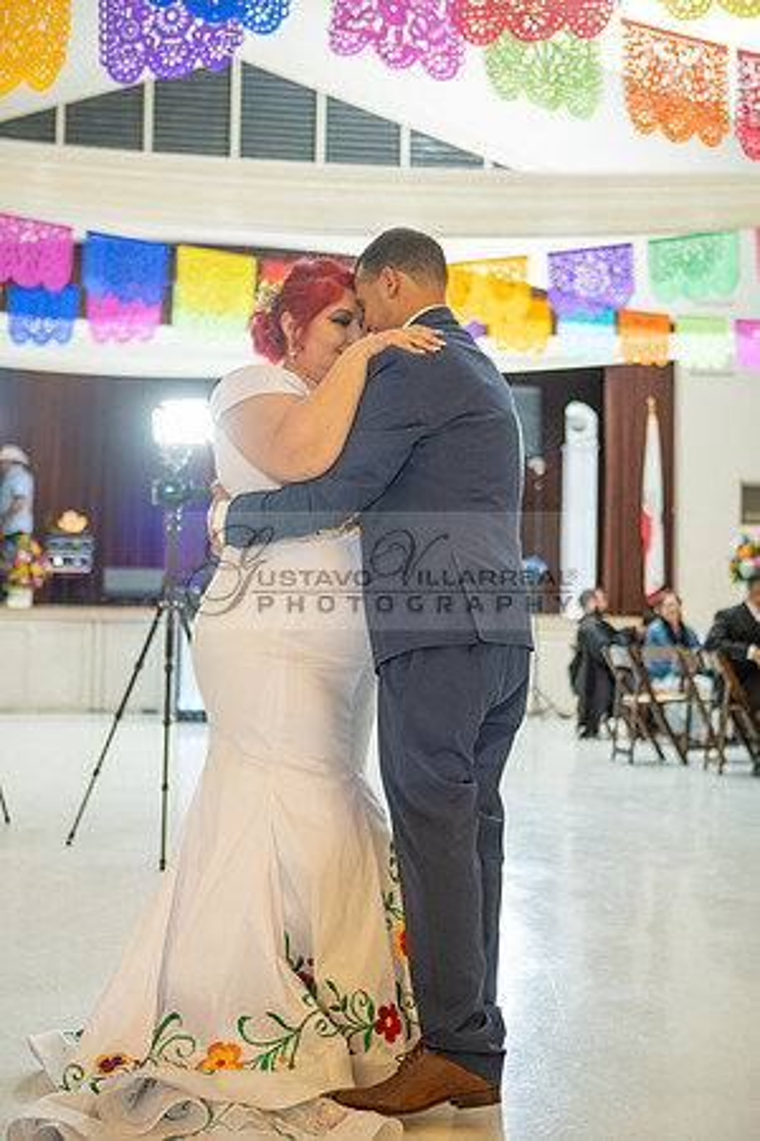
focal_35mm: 51
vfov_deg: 38.9
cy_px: 570
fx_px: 1615
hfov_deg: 26.5
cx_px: 380
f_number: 3.2
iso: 1250
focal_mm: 51
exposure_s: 1/80
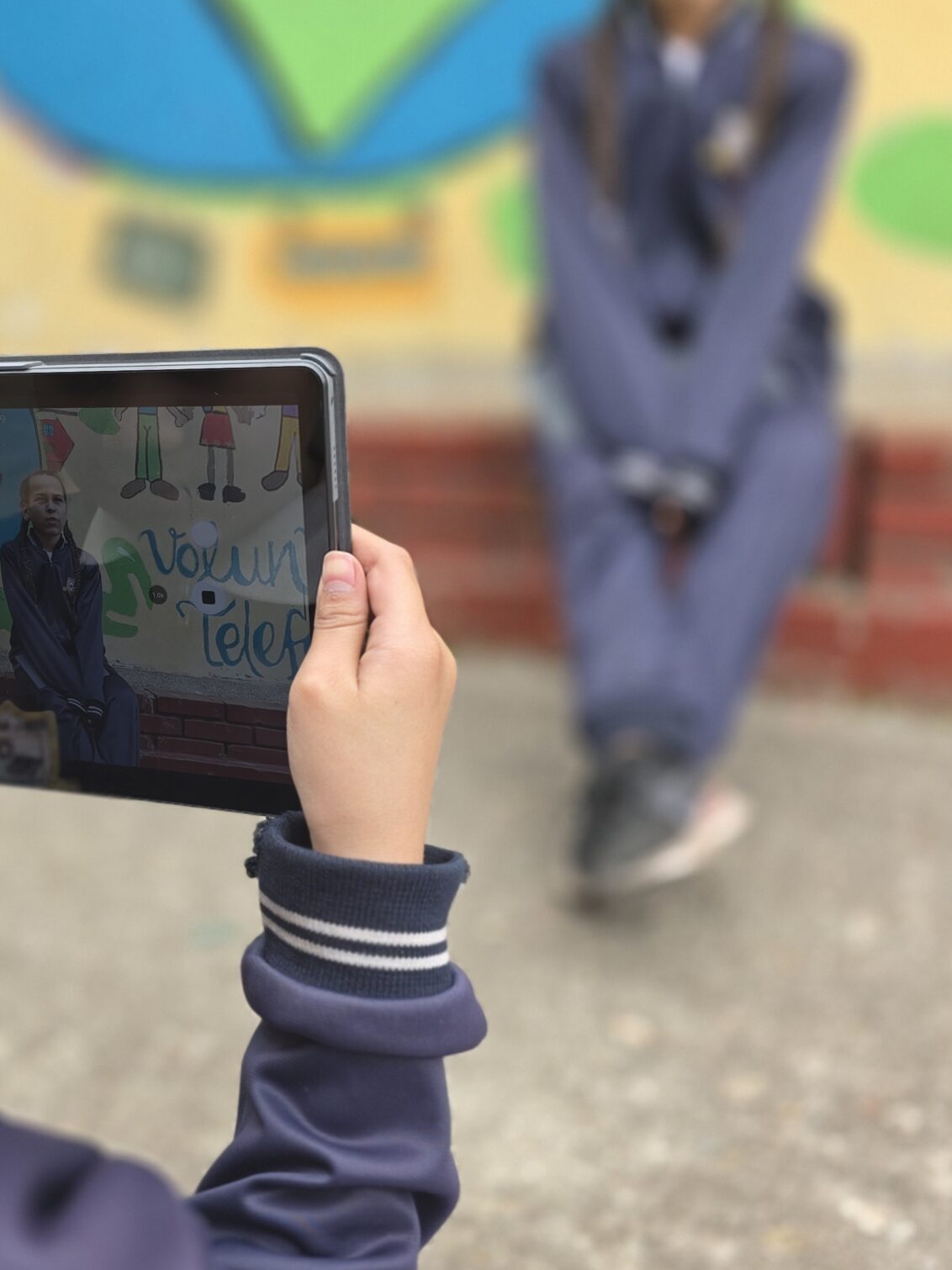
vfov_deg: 47.7
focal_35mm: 39
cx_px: 81
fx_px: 1430
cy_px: 546
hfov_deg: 34.6
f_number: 1.7
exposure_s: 1/359
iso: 25
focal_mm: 6.3
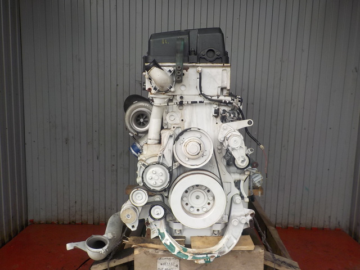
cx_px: 180
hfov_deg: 60.0
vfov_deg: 46.8
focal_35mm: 30
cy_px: 135
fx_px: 312
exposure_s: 1/400
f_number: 3.3
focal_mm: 4.1
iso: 125
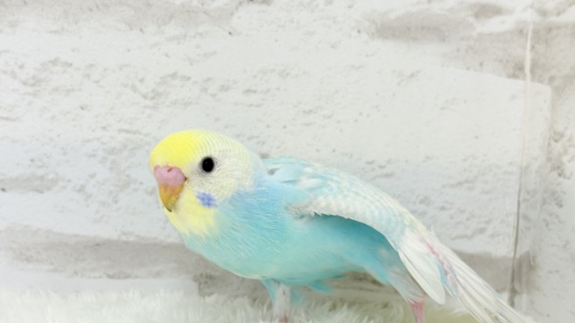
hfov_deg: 36.6
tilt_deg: -6.0
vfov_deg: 21.1
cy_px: 188
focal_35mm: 57
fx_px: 869
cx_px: 288
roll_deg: -3.0
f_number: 1.6
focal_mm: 5.96
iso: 32
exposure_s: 1/50
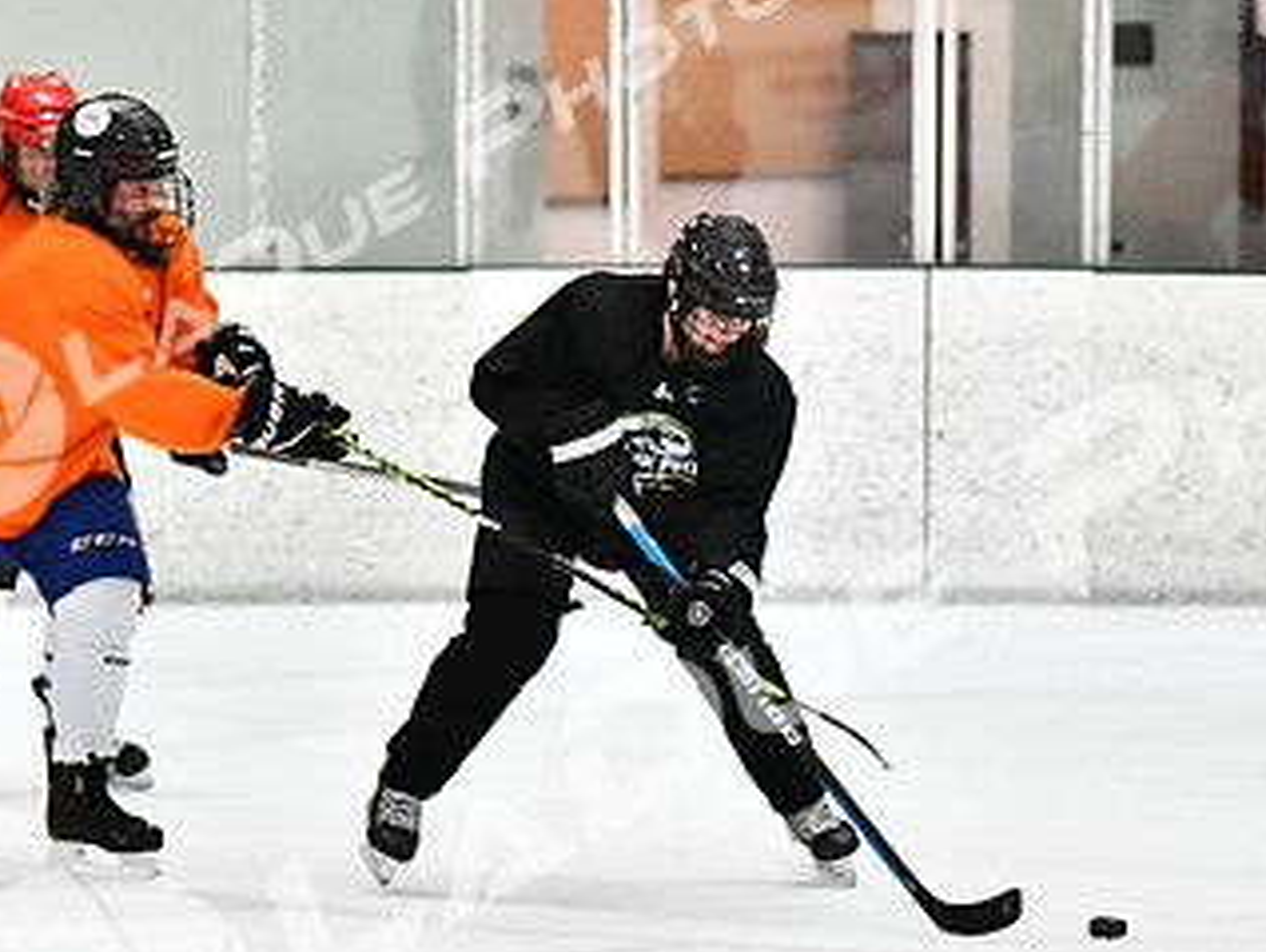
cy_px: 635
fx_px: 11163
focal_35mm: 305
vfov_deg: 4.9
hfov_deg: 6.5
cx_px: 800
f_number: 2.8
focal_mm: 116
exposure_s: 1/1250
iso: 5000
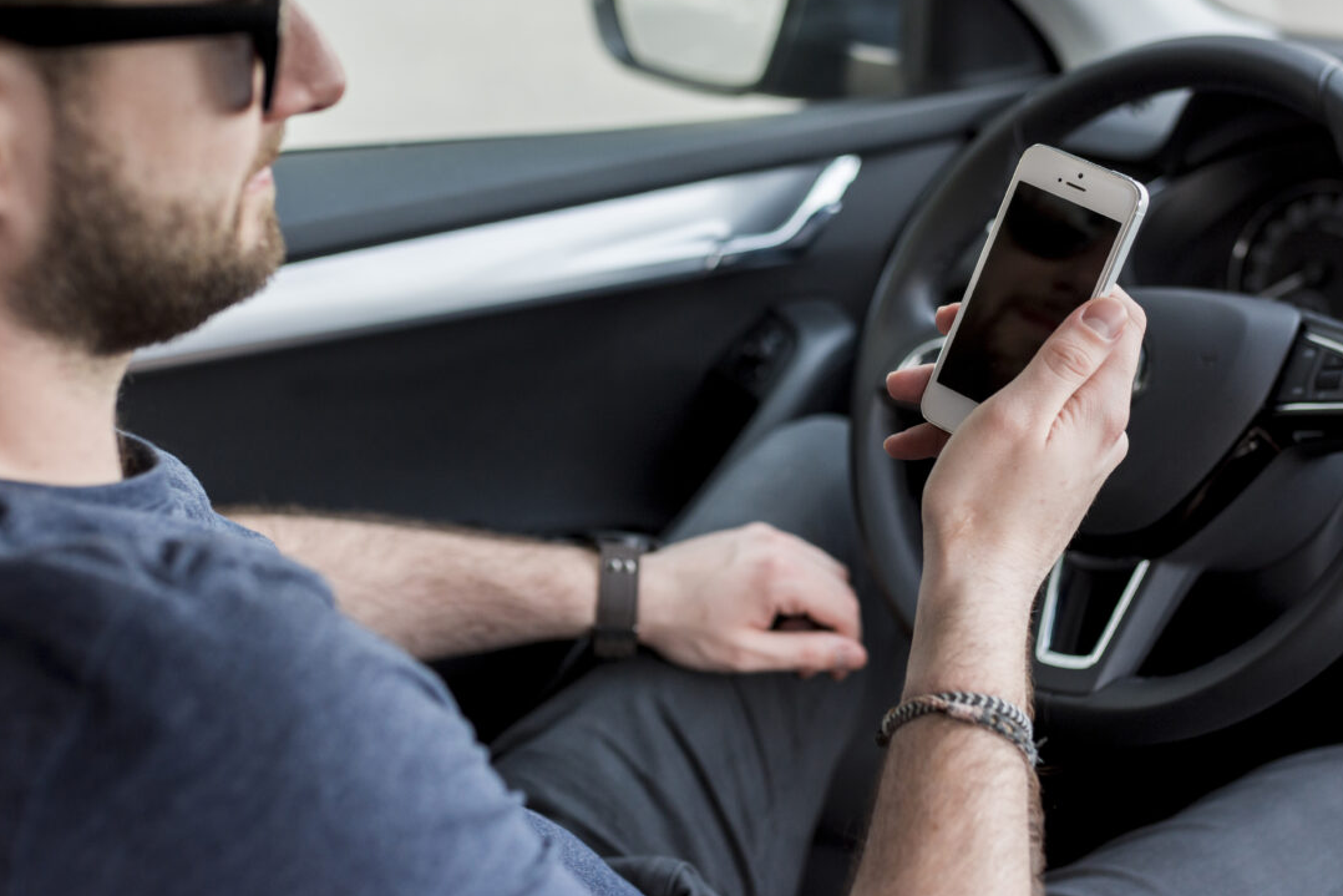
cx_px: 706
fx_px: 2072
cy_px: 435
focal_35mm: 56
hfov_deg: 35.9
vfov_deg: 24.4
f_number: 2.2
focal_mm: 35
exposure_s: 1/200
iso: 320
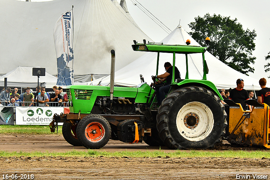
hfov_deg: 16.7
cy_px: 90
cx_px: 135
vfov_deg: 11.1
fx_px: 922
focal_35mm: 123
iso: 500
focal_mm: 82
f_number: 9
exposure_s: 1/1000
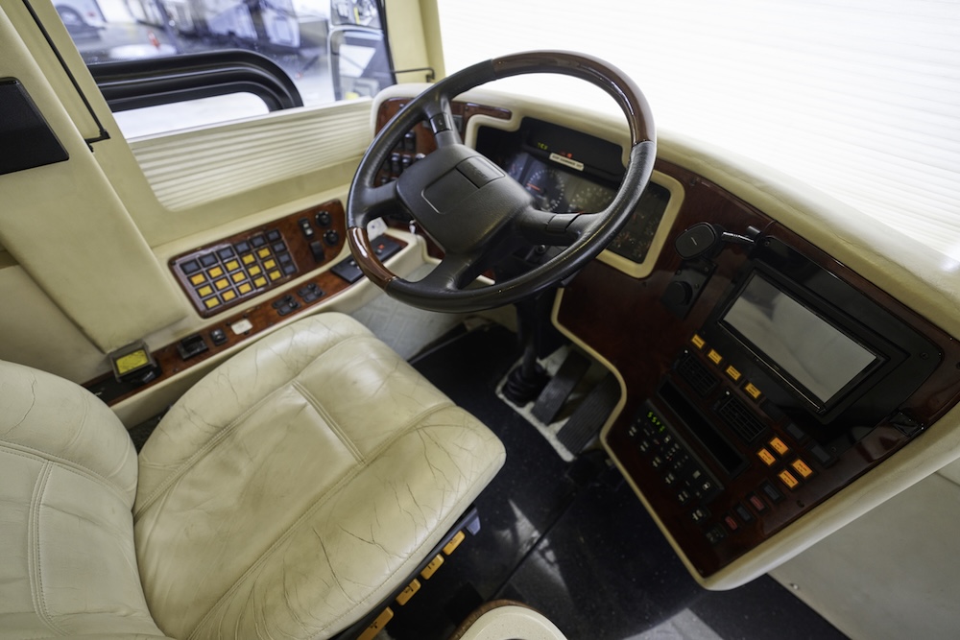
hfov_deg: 104.2
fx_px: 373
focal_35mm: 14
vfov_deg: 81.2
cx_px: 480
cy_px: 320
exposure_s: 1/200
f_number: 2.8
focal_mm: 14
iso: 640
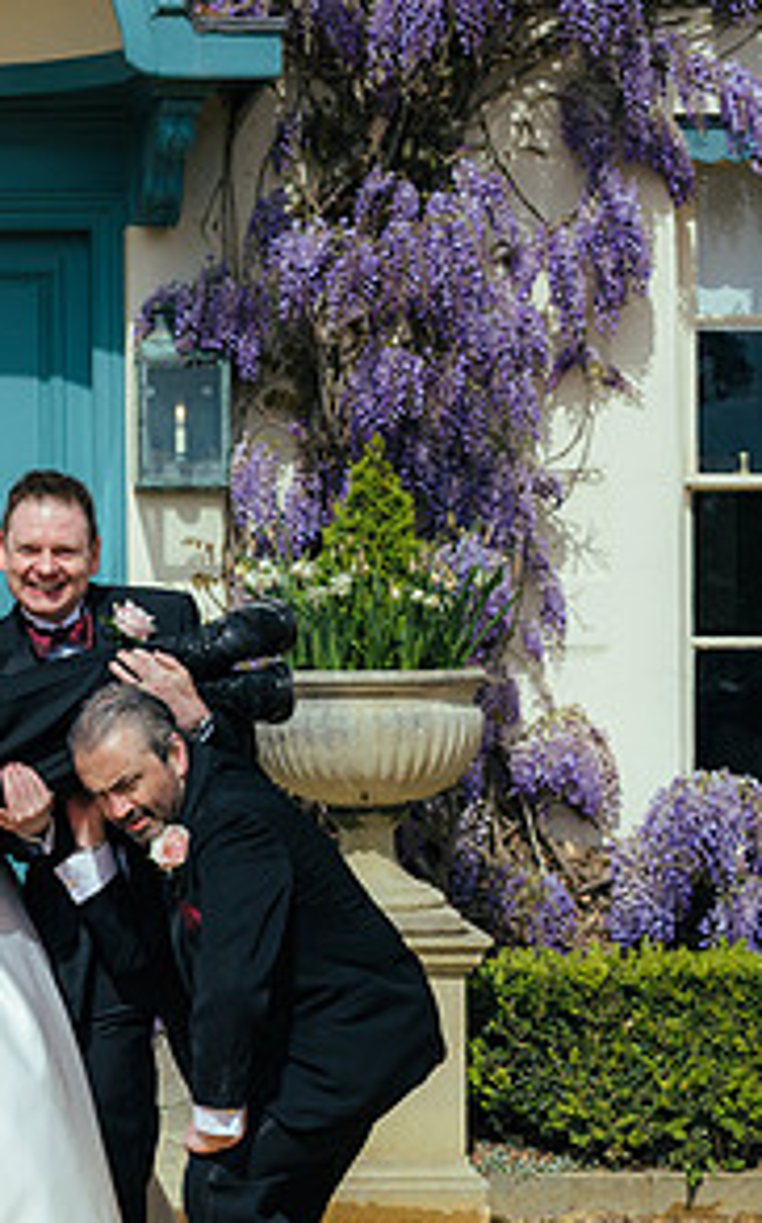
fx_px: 2996
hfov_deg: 14.1
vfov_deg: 23.1
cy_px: 620
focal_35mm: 90
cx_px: -102
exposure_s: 1/2500
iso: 160
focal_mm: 35
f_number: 4.5
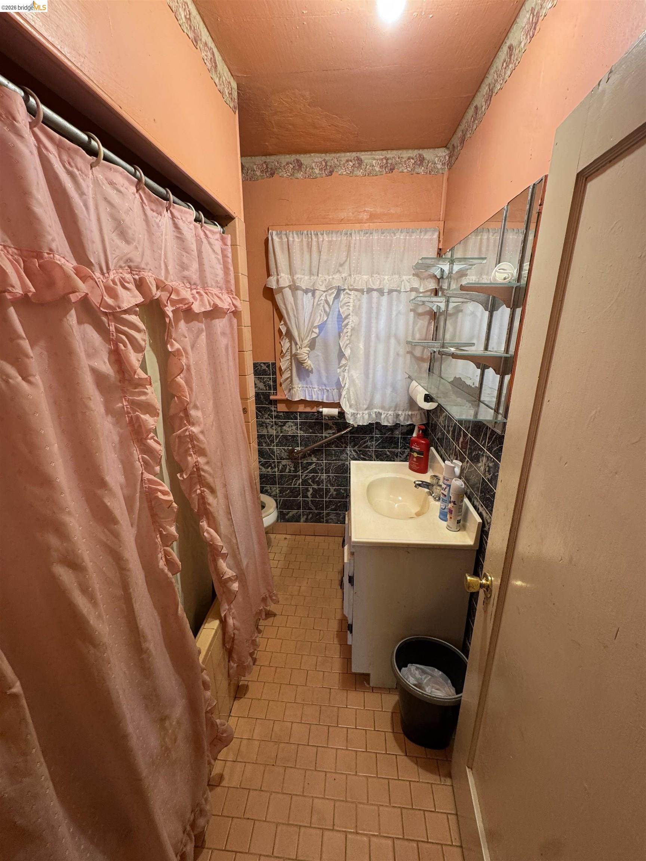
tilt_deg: -18.8
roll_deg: +1.2
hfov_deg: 85.7
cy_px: 430
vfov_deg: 102.1
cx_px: 323
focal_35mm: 14
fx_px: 348
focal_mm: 2.22
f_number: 2.2
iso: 200
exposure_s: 1/60
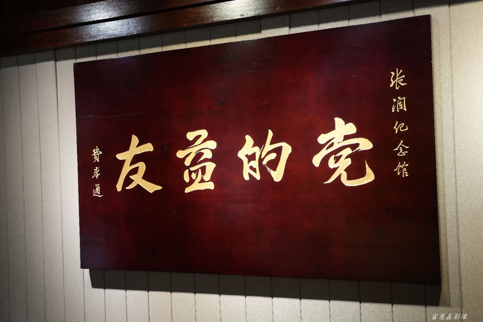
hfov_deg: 47.4
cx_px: 242
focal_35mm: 41
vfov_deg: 32.6
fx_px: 550
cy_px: 161
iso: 2000
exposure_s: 1/160
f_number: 3.5
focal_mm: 41
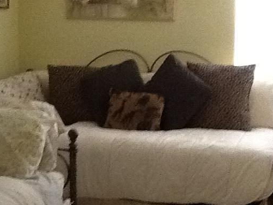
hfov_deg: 23.5
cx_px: 92
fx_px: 655
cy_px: 106
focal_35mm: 83
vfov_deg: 17.8
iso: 250
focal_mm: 2.03
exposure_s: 1/33
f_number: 2.4
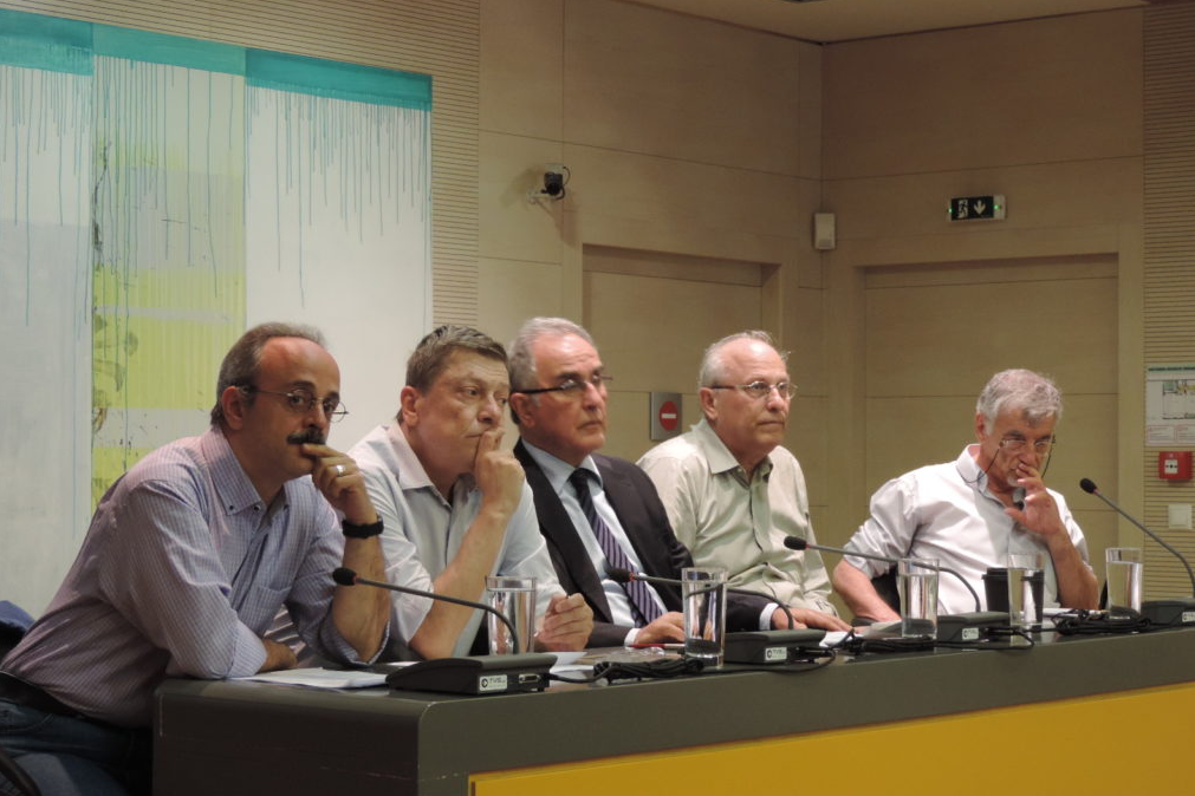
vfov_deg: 17.3
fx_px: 2622
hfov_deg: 25.7
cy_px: 411
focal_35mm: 79
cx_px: 602
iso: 400
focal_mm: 13.3
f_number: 3.9
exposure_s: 1/25
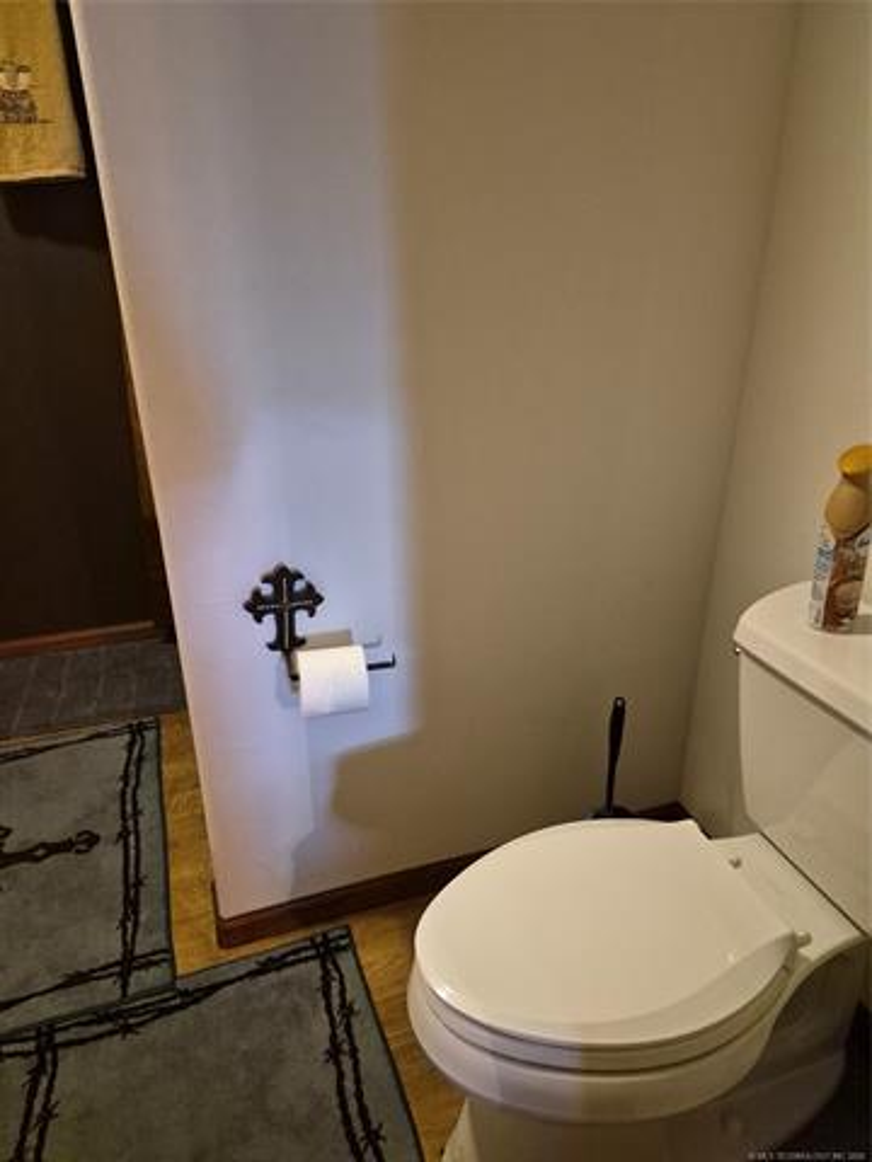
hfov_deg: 58.9
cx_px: 436
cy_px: 581
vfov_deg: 73.9
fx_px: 773
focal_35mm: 23
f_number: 1.8
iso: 2000
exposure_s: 1/120
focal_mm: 5.4
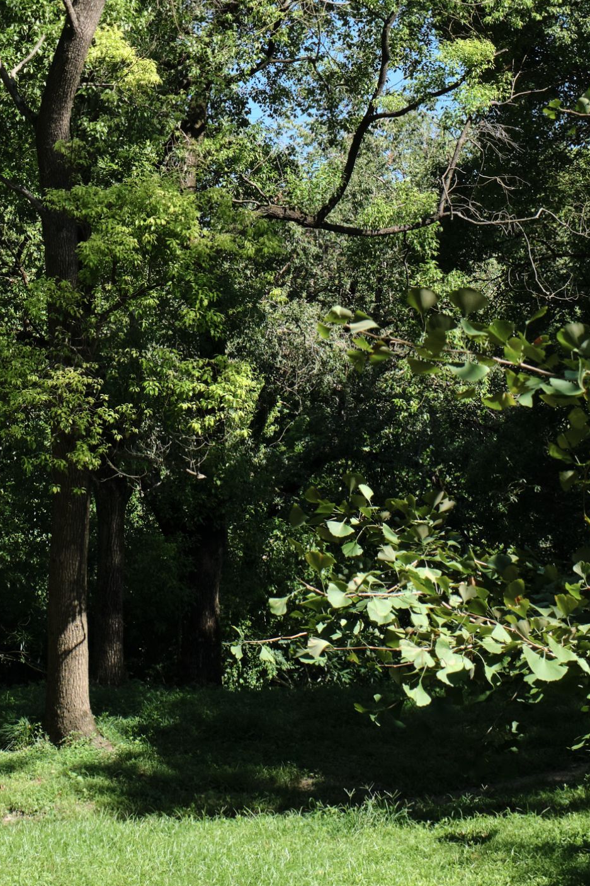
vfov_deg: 17.6
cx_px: 142
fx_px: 2754
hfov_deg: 12.2
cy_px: -113
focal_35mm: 112
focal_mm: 27
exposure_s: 1/640
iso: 320
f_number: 5.6
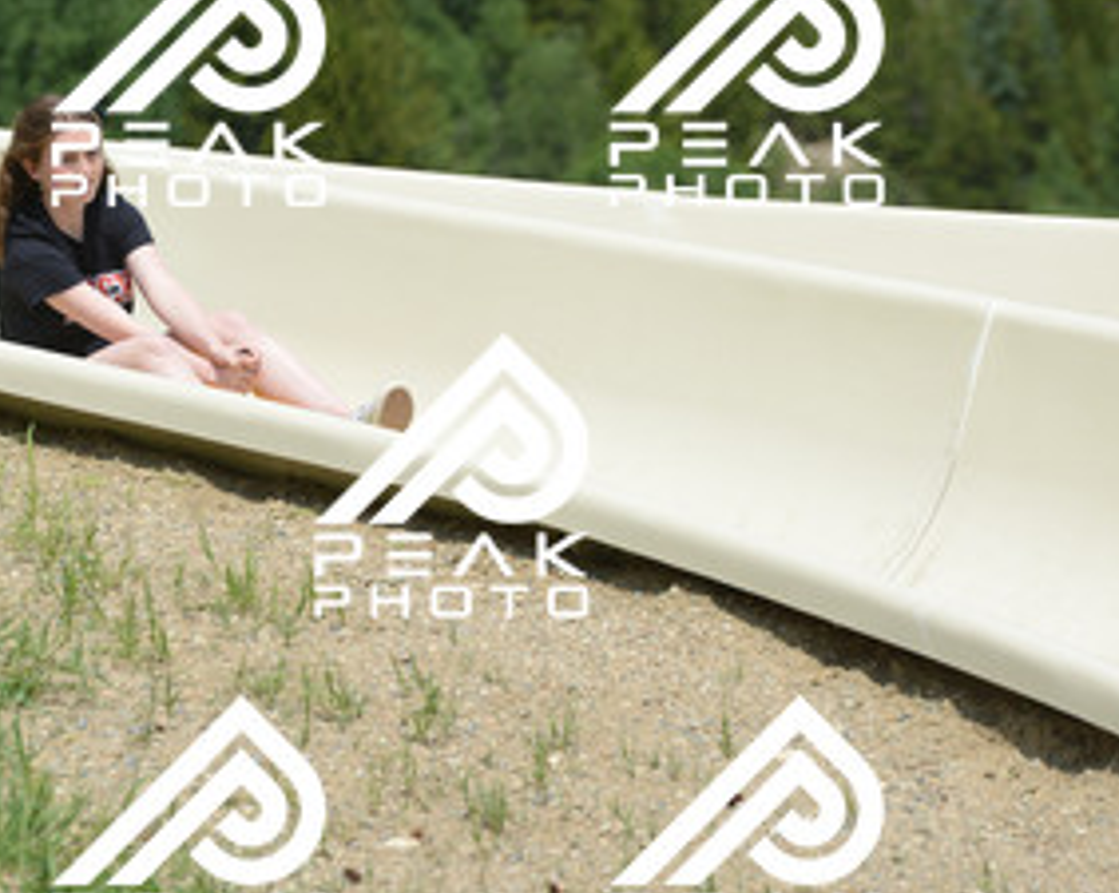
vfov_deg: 5.9
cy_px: 450
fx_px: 8602
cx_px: 468
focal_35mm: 260
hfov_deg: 7.4
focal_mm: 195
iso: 360
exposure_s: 1/1250
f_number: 6.3
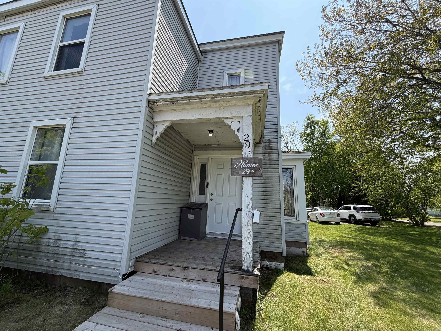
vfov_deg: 85.7
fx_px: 178
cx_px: 220
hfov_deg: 102.1
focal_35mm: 14
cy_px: 166
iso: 40
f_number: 2.2
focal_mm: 2.22
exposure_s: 1/751
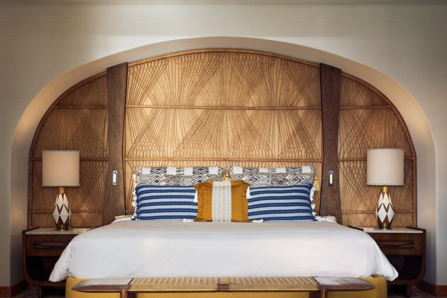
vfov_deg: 27.0
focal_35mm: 50
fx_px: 621
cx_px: 224
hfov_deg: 39.6
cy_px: 149
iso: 400
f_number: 11
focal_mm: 50
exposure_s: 1/13
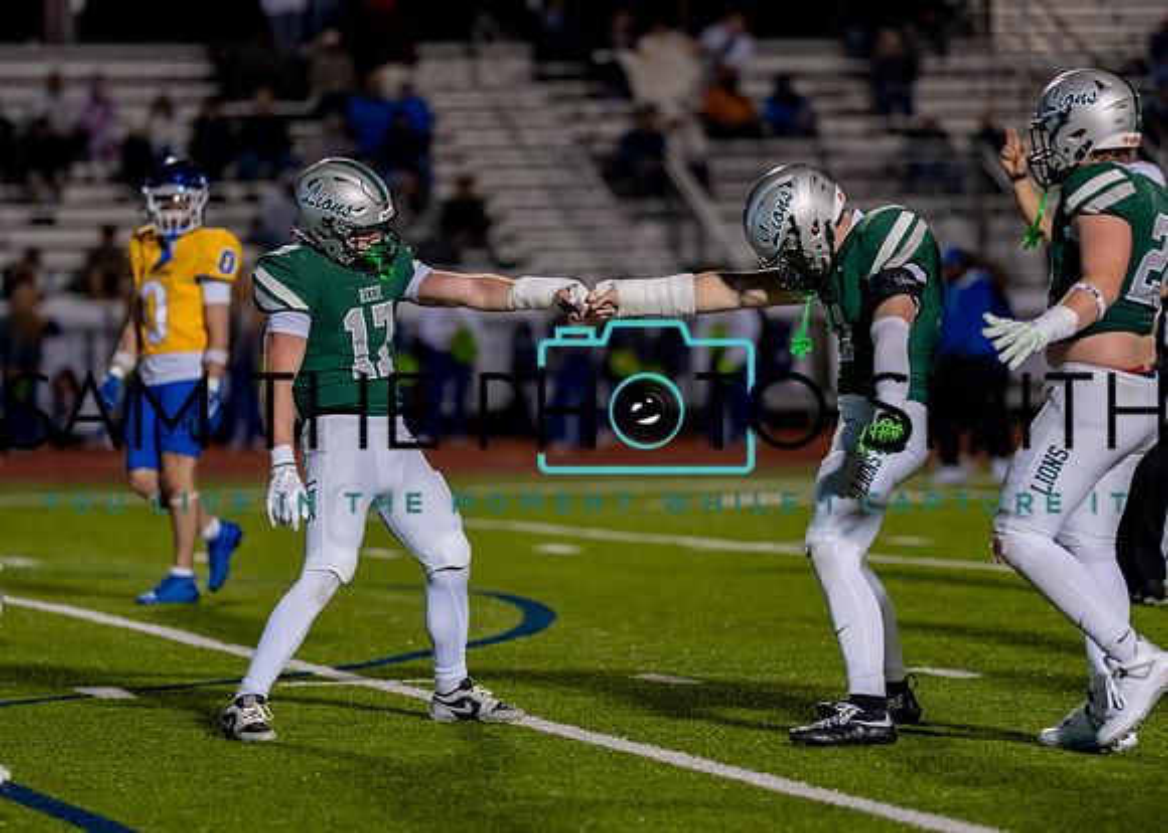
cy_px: 430
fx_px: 7456
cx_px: 559
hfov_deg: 9.0
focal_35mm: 225
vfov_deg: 6.4
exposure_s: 1/1250
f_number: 1.8
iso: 1600
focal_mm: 135
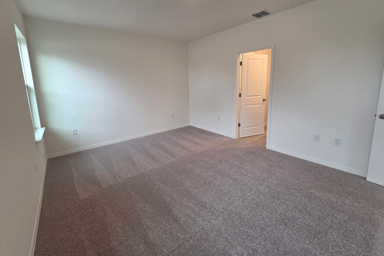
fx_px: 149
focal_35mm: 14
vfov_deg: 80.6
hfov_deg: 104.3
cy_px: 108
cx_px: 192
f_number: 2.2
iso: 200
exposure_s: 1/120
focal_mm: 2.2
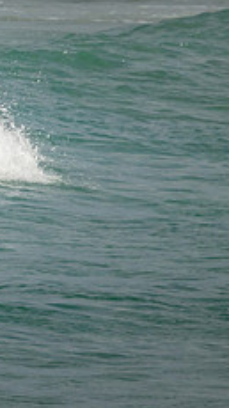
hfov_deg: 0.5
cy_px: 143
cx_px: -286
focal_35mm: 2215
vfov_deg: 1.0
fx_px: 23964
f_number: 11
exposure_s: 1/2000
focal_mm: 800
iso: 720
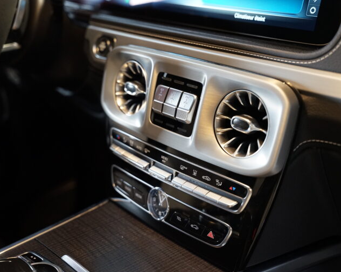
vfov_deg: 30.4
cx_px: 182
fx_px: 501
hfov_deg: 37.6
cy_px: 137
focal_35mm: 50
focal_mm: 43.6
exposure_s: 1/80
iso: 2500
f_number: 2.8
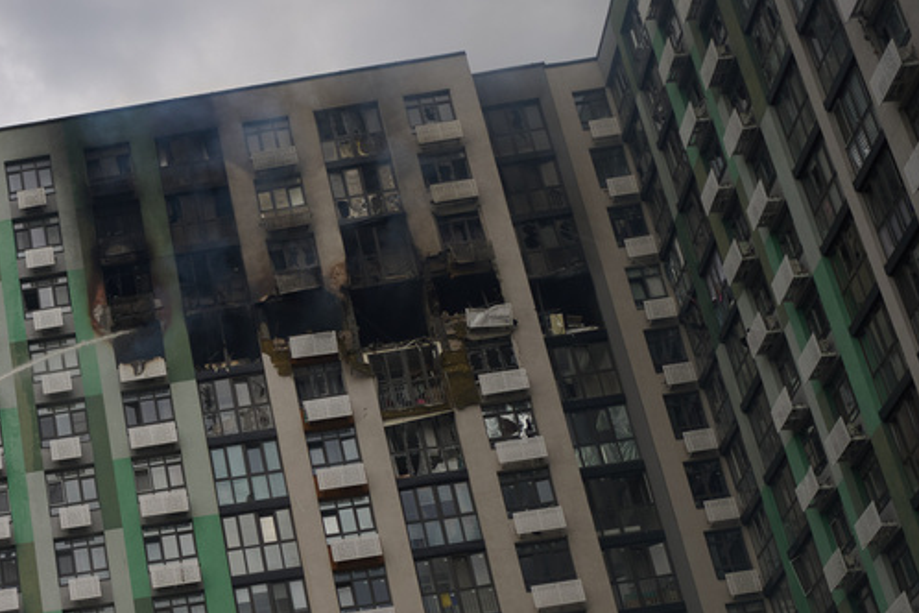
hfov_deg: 26.8
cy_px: 565
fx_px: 1838
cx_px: 31
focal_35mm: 72
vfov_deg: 18.6
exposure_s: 1/10000
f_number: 1.4
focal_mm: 35
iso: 320
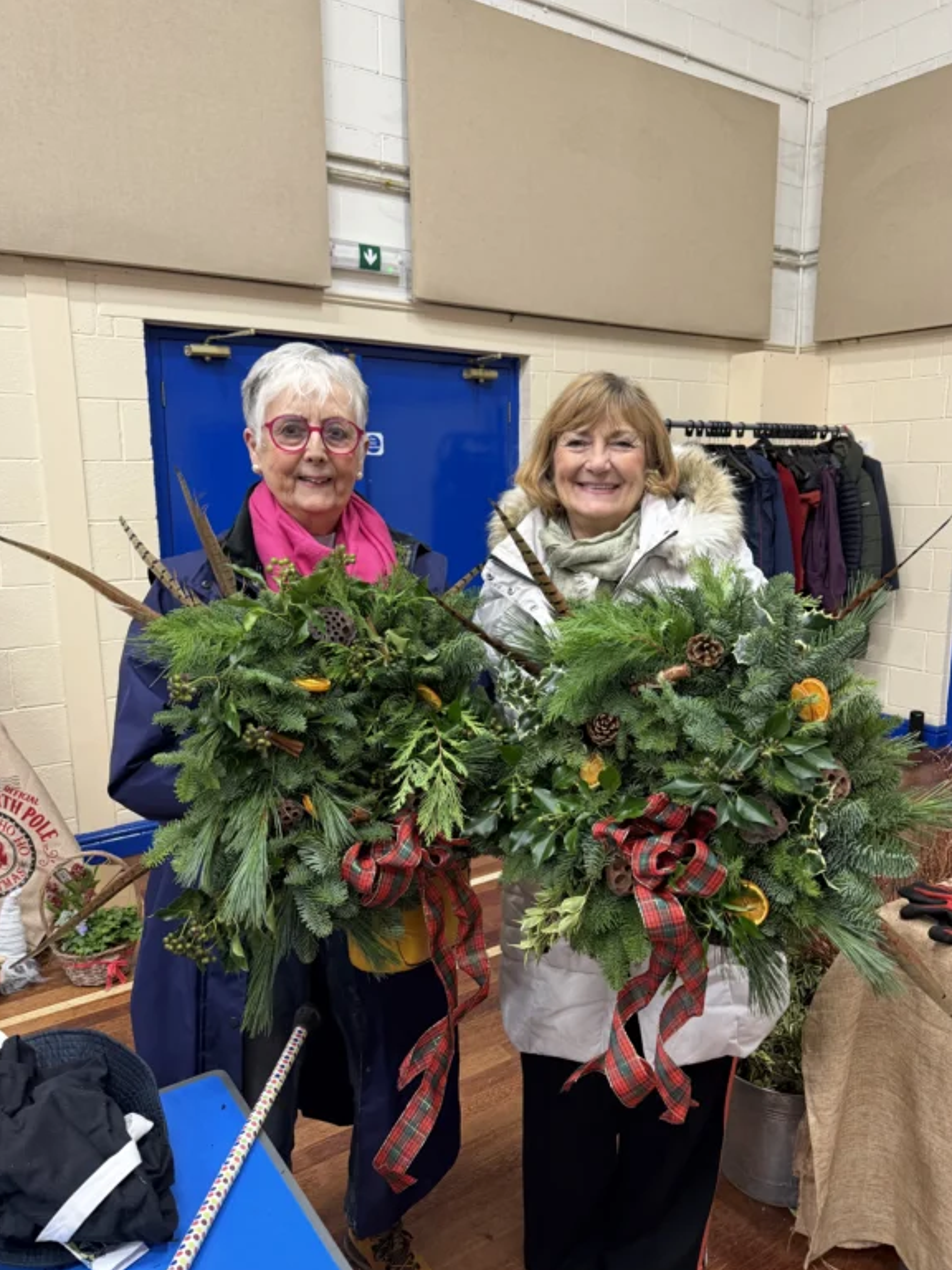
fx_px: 917
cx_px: 491
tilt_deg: -10.2
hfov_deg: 54.9
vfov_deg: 69.4
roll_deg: -0.5
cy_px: 660
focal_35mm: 25
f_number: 1.78
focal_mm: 6.76
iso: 250
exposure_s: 1/50
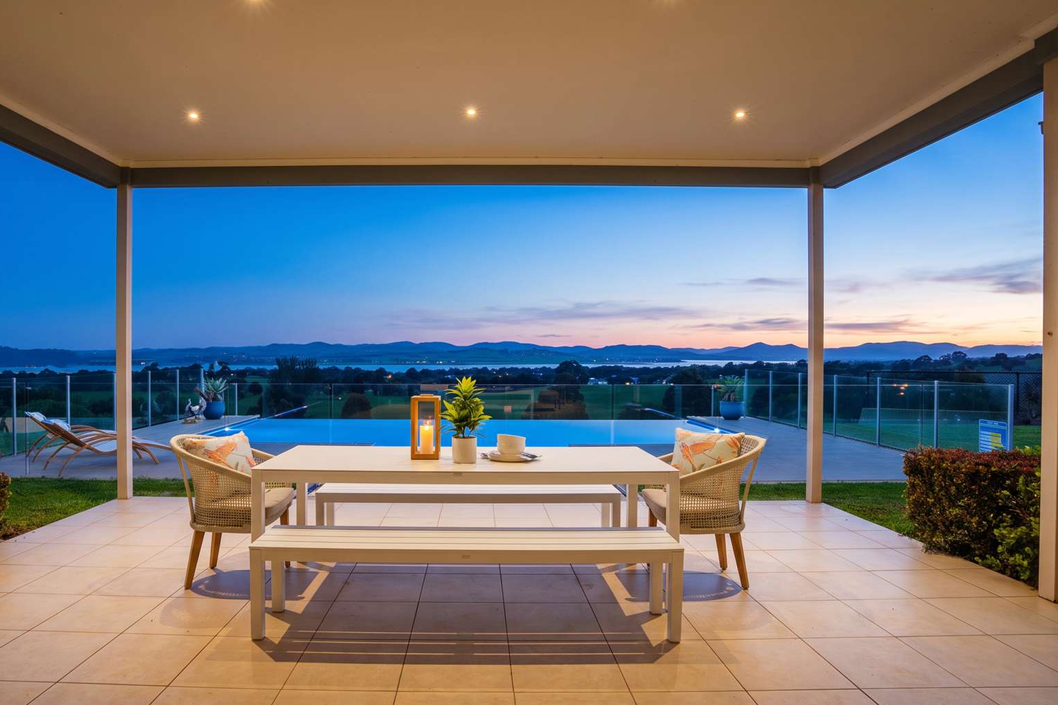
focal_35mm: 20
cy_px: 363
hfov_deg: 83.7
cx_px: 476
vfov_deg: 61.9
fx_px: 588
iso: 320
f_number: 8
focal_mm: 16
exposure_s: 1/100
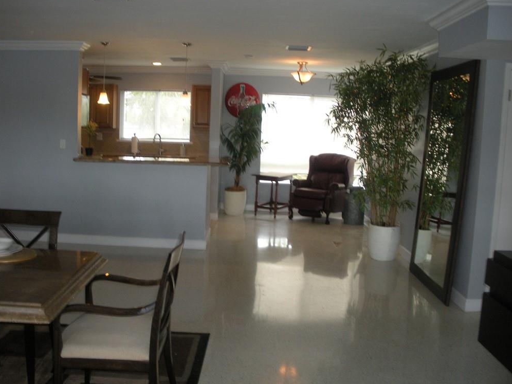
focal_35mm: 37
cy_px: 191
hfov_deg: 50.1
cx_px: 260
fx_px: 547
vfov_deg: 38.7
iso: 144
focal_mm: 6.3
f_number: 3.5
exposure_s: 1/62
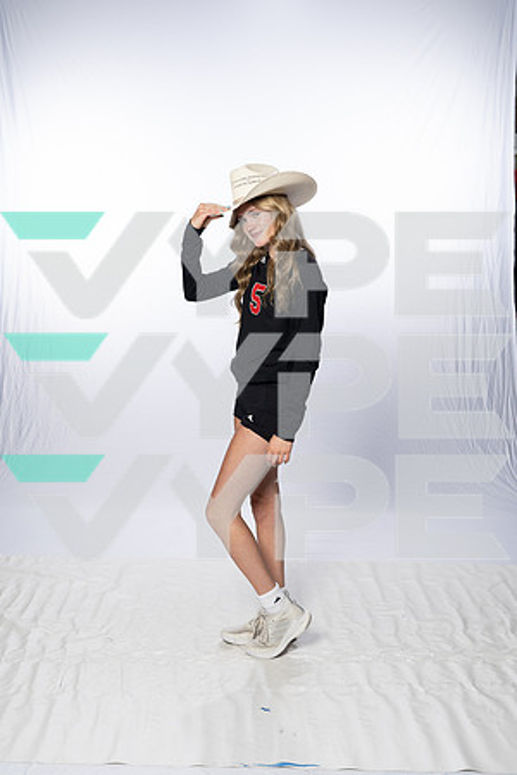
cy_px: 388
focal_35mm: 47
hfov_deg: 28.6
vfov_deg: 41.9
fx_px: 1012
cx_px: 258
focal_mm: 47
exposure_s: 1/250
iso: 640
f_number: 8
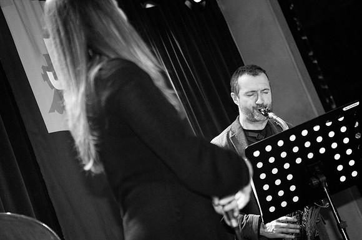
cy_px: 120
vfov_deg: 13.0
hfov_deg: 19.5
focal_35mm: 105
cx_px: 181
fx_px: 1054
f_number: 2.8
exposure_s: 1/80
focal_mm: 70
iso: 800
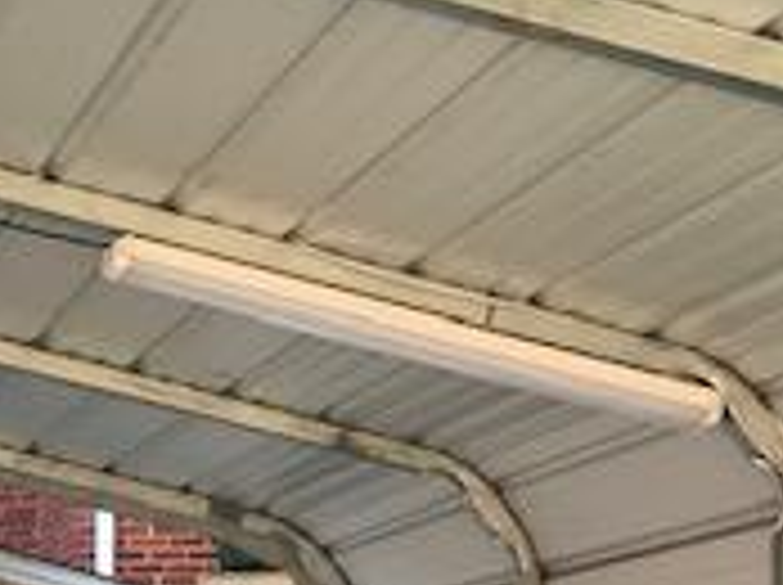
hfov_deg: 17.3
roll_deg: -0.4
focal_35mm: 103
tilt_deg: -5.8
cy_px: 1053
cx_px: -364
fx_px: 2327
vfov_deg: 13.0
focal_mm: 3.99
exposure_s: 1/119
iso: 20
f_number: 1.8
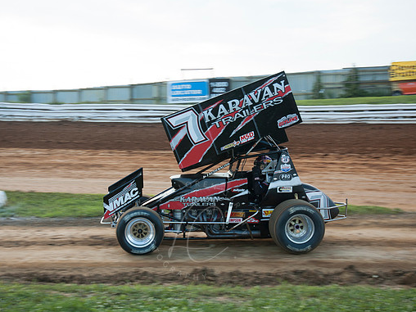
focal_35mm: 51
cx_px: 197
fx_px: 613
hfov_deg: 37.5
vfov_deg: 28.6
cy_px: 155
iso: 200
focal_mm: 31
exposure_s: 1/160
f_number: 4.5
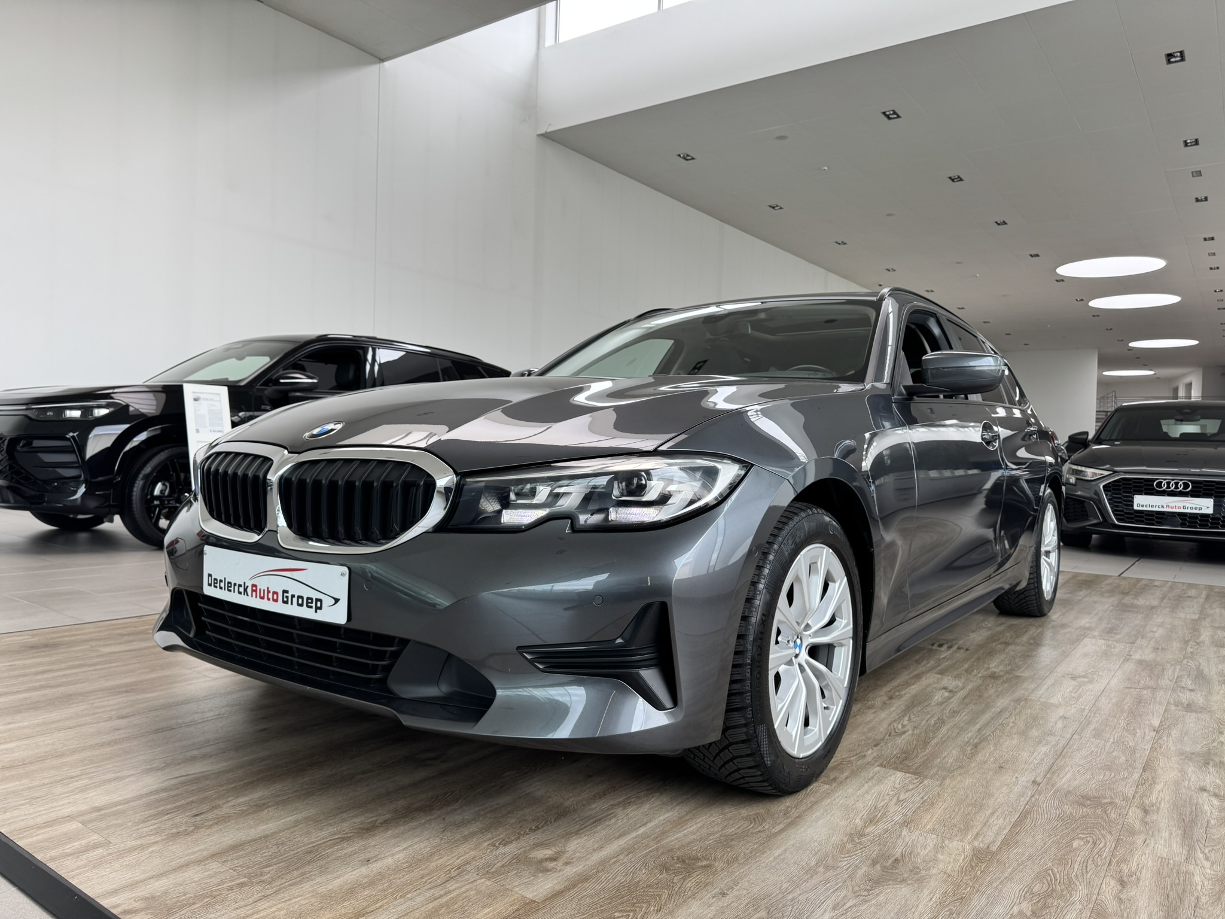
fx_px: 849
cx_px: 612
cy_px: 460
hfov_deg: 71.6
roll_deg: -2.0
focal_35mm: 24
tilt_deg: -0.6
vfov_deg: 56.8
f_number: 1.78
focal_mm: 6.76
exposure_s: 1/98
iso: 80
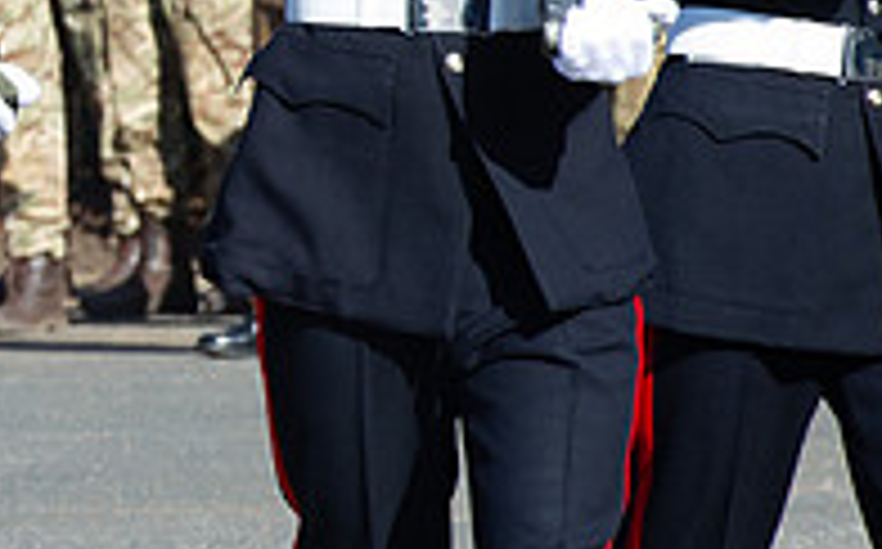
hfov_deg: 3.1
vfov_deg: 1.9
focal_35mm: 684
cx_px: -377
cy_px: -88
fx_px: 16423
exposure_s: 1/400
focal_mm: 200
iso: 400
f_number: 9
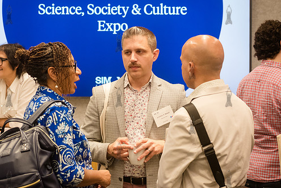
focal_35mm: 109
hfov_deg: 18.7
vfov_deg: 12.6
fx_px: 852
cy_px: 86
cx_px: 131
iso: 3200
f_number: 4.5
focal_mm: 80
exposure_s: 1/320
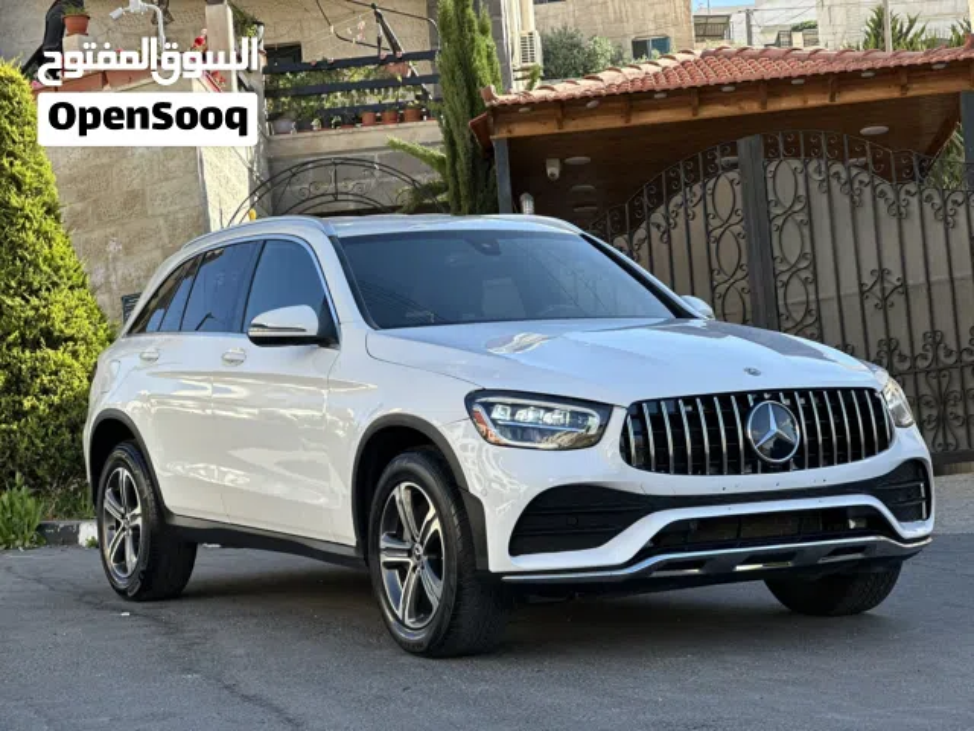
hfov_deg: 25.3
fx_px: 2167
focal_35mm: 77
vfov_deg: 19.1
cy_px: 366
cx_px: 487
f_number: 2.8
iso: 25
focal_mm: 9
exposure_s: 1/281
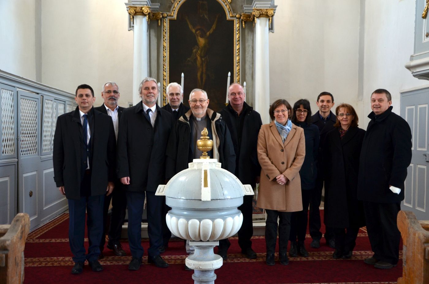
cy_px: 142
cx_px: 214
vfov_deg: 36.7
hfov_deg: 53.2
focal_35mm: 36
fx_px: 428
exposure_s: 1/40
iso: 400
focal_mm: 24
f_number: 3.8
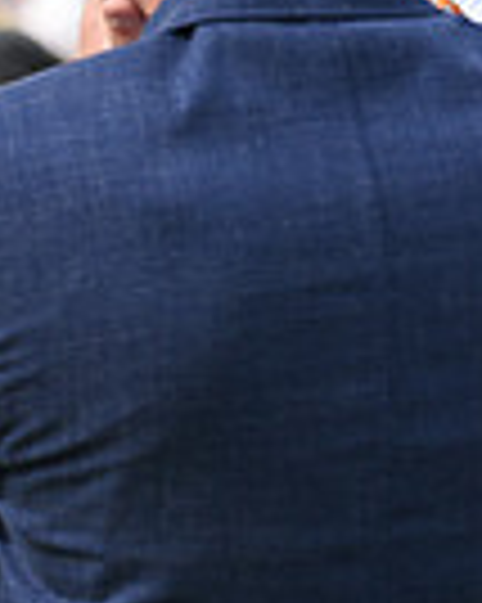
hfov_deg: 2.5
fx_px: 10872
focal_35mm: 609
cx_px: -788
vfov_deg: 3.2
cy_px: 263
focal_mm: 150
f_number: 5.6
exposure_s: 1/1600
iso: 400
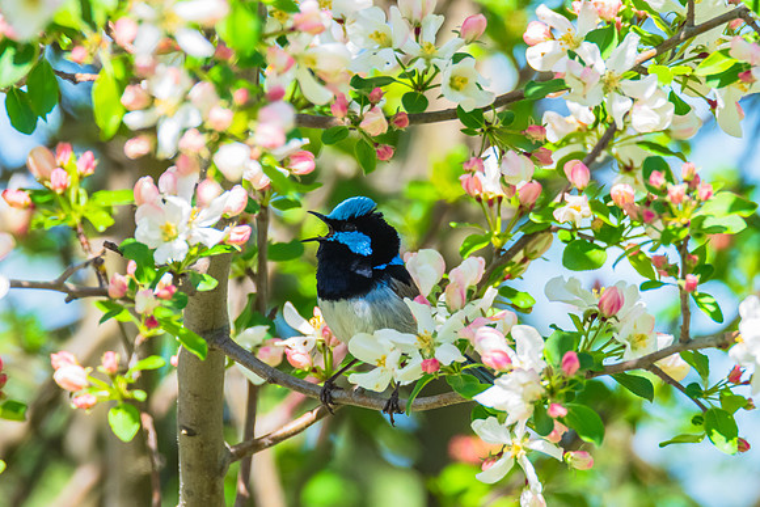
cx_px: 328
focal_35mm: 1015
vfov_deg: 1.4
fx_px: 21427
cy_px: 236
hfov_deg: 2.0
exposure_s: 1/640
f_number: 9
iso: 800
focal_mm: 600
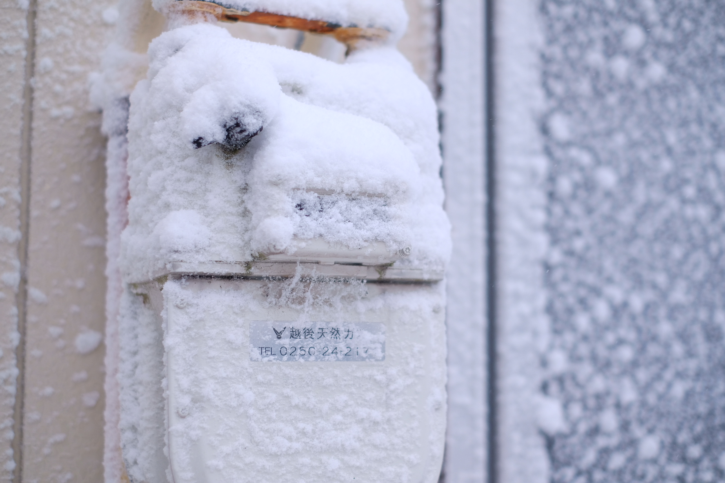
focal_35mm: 53
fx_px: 1067
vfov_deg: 25.5
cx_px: 362
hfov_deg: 37.5
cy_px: 242
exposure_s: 1/350
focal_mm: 35
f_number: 2
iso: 200
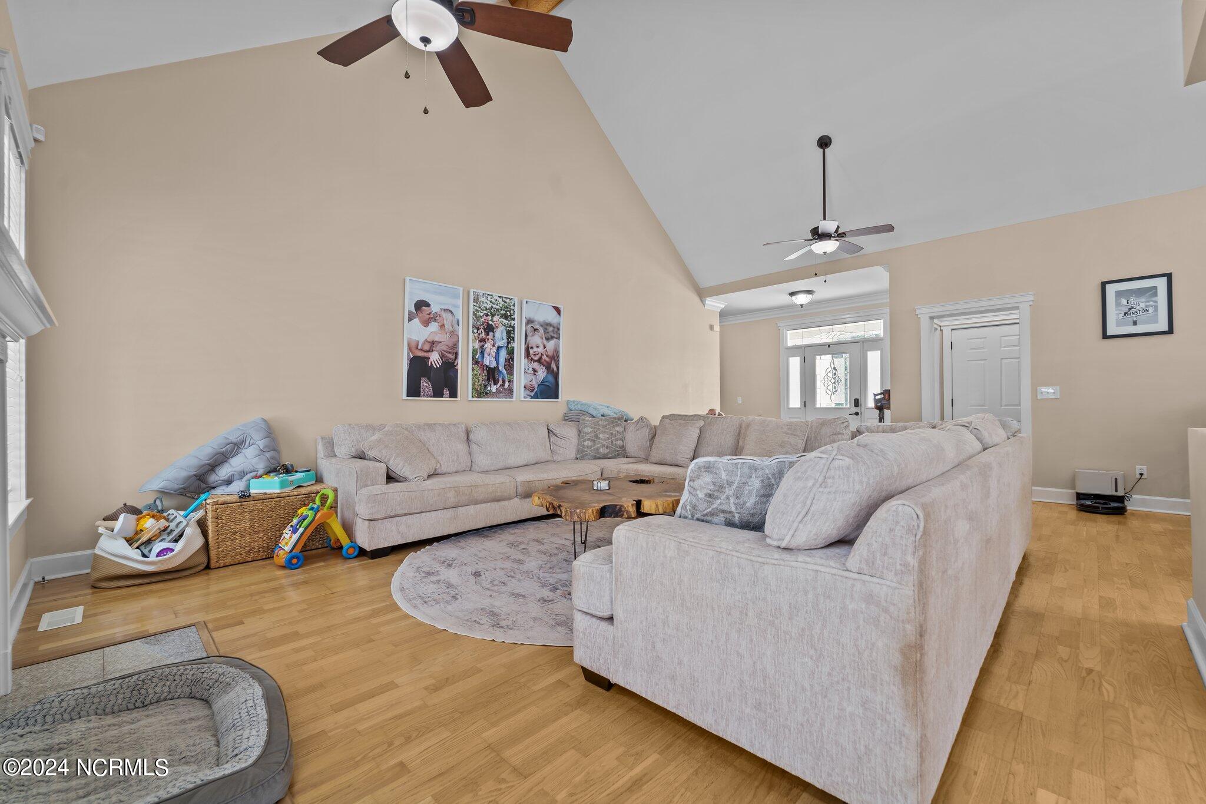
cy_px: 402
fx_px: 469
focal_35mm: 14
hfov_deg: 104.3
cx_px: 603
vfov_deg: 81.2
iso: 400
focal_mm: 14
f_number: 8
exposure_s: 1/2
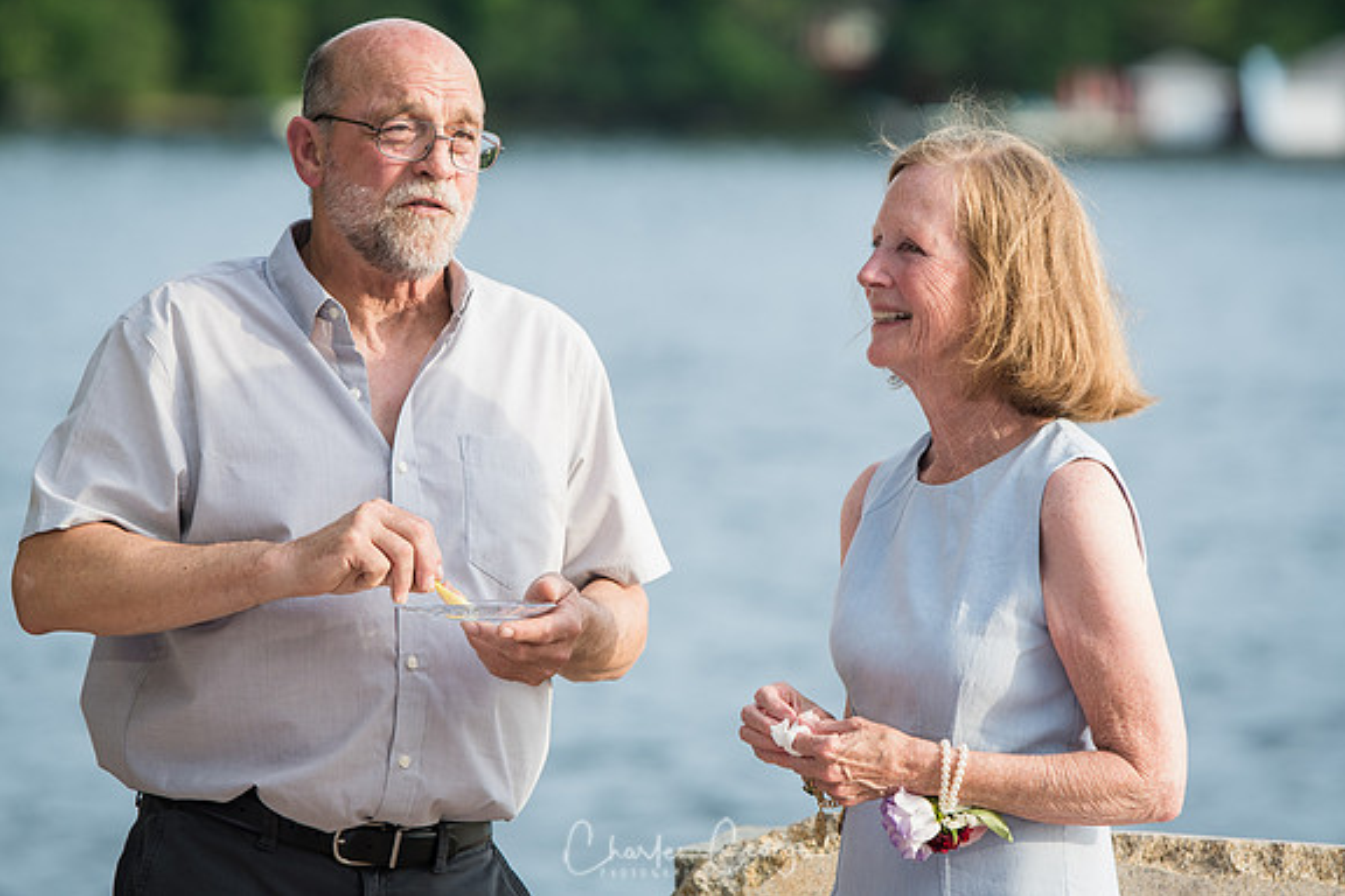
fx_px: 10722
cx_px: 675
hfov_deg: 7.2
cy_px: 447
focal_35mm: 287
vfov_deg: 4.8
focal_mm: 190
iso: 200
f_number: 4
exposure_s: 1/320
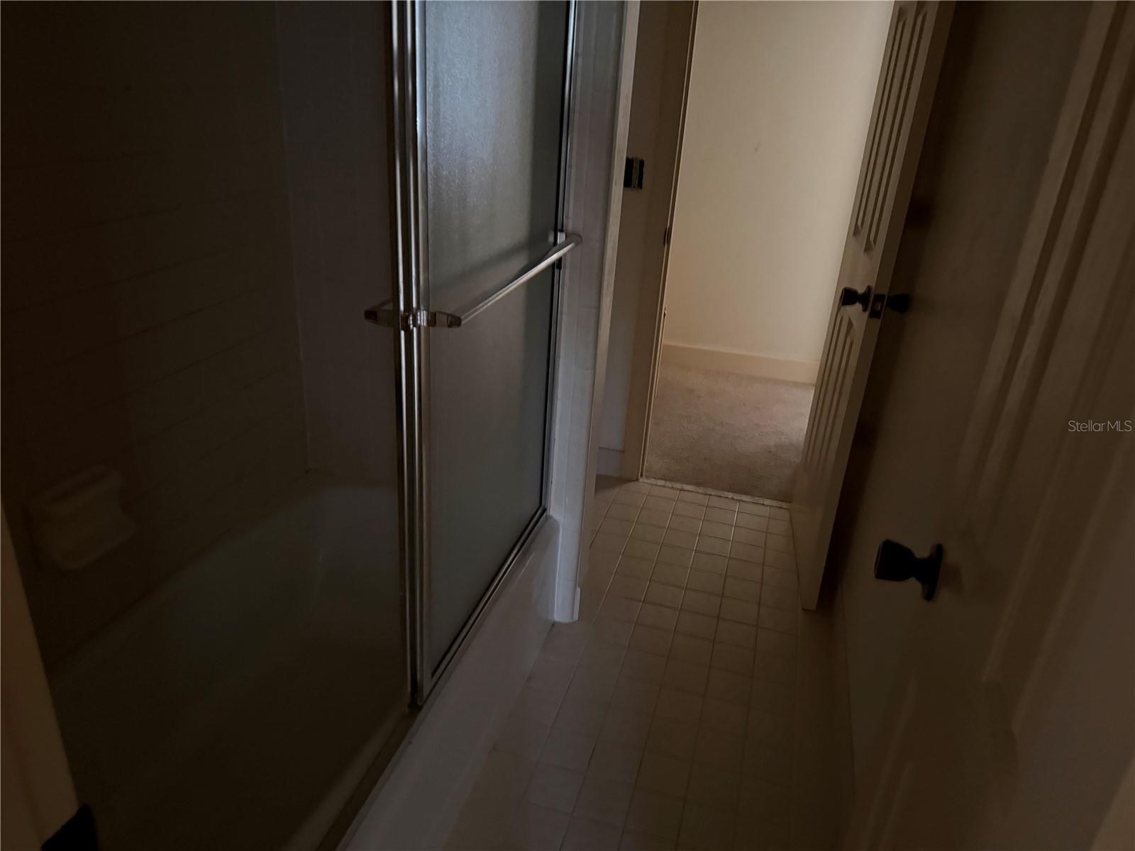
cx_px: 568
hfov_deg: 71.6
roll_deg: -3.8
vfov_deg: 56.8
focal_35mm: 24
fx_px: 787
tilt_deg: -22.3
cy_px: 426
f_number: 1.78
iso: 1600
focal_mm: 6.76
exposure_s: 1/27
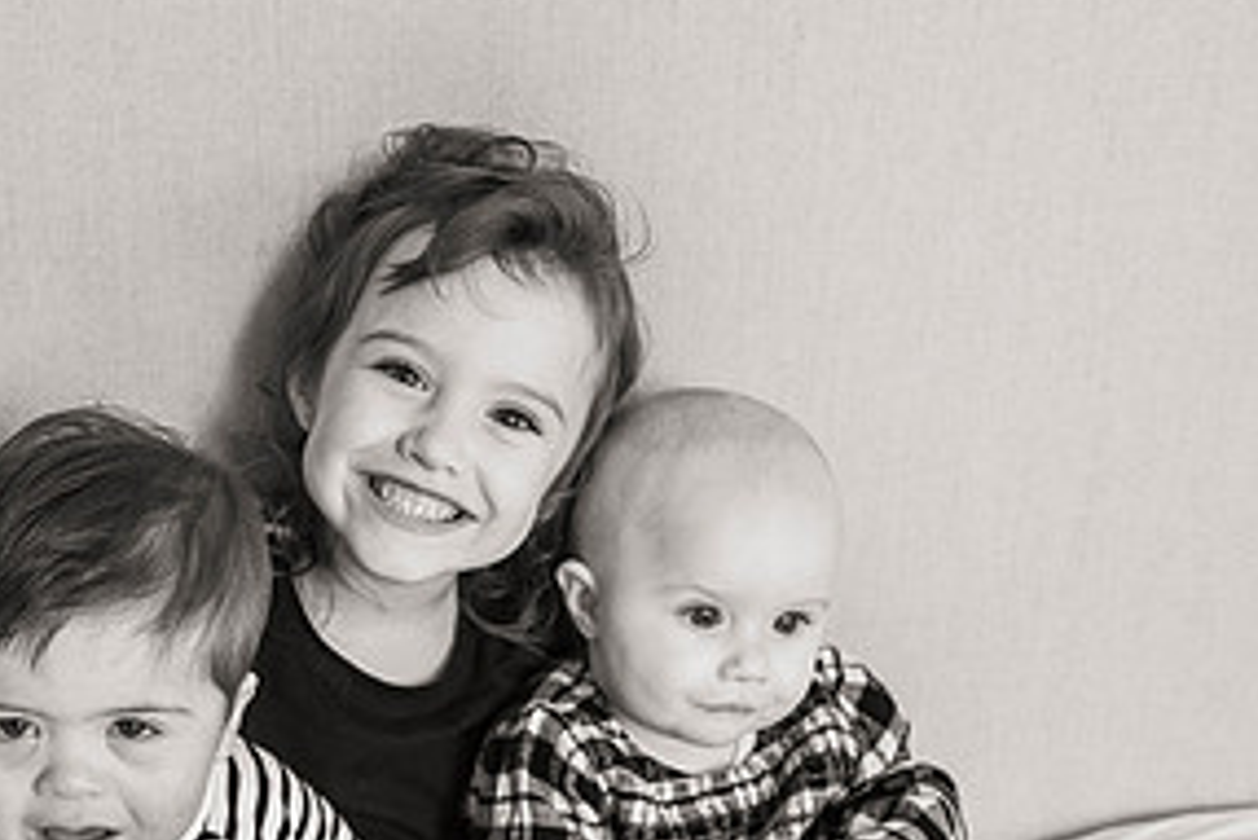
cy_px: 715
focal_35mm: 73
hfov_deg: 26.9
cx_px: 180
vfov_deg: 18.5
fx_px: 2552
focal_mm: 36
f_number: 5.6
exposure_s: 1/200
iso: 400
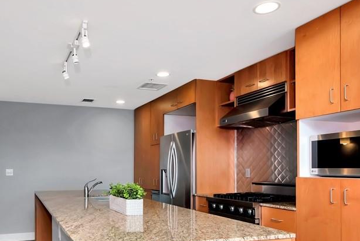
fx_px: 300
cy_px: 174
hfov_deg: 60.5
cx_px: 122
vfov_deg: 42.6
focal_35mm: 30
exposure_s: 1/200
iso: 640
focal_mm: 12
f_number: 7.1
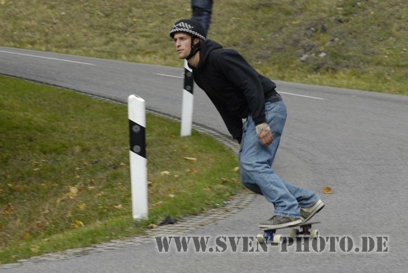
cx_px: 204
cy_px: 137
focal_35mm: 220
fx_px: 2490
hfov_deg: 9.4
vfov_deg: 6.3
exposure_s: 1/180
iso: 200
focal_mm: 145
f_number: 8
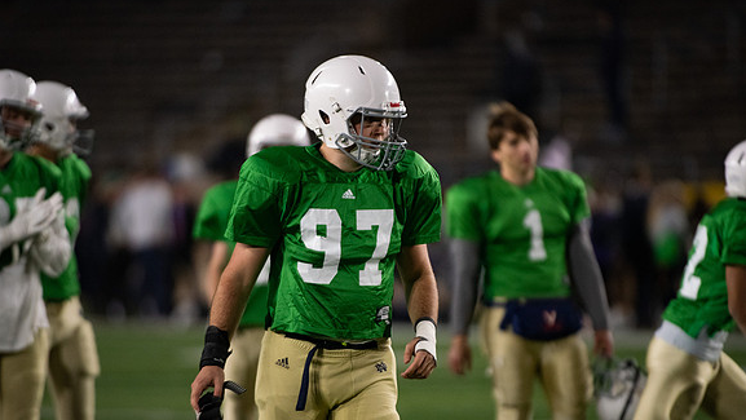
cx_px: 374
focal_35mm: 421
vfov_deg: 2.9
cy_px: 236
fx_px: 8330
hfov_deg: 5.1
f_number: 4
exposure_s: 1/500
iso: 3600
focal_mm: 400
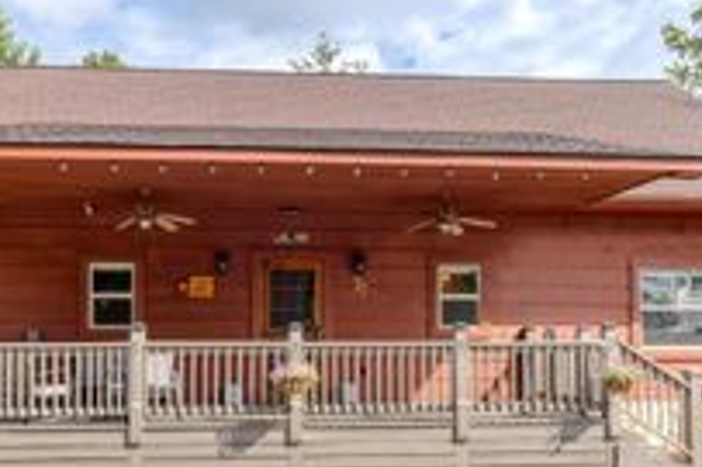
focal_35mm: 37
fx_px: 721
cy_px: 313
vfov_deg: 35.5
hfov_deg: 51.8
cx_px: 304
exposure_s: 1/25
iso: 100
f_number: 8
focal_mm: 10
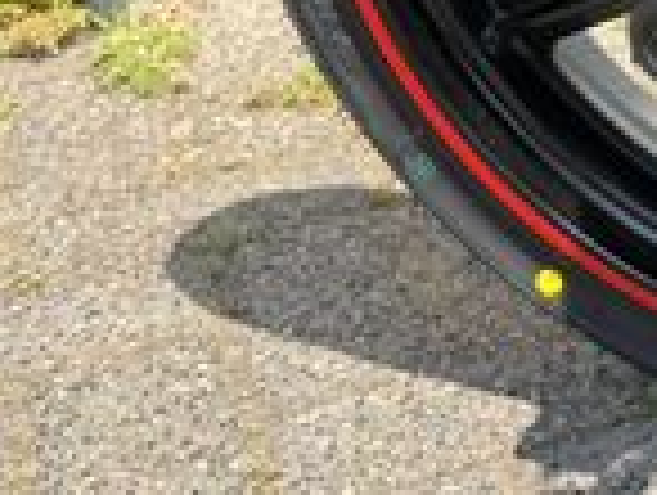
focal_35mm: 105
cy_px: -369
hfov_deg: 15.7
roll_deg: +0.6
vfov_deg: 12.9
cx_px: 1220
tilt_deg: -12.9
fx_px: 1996
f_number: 1.78
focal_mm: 6.76
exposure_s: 1/1949
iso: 80
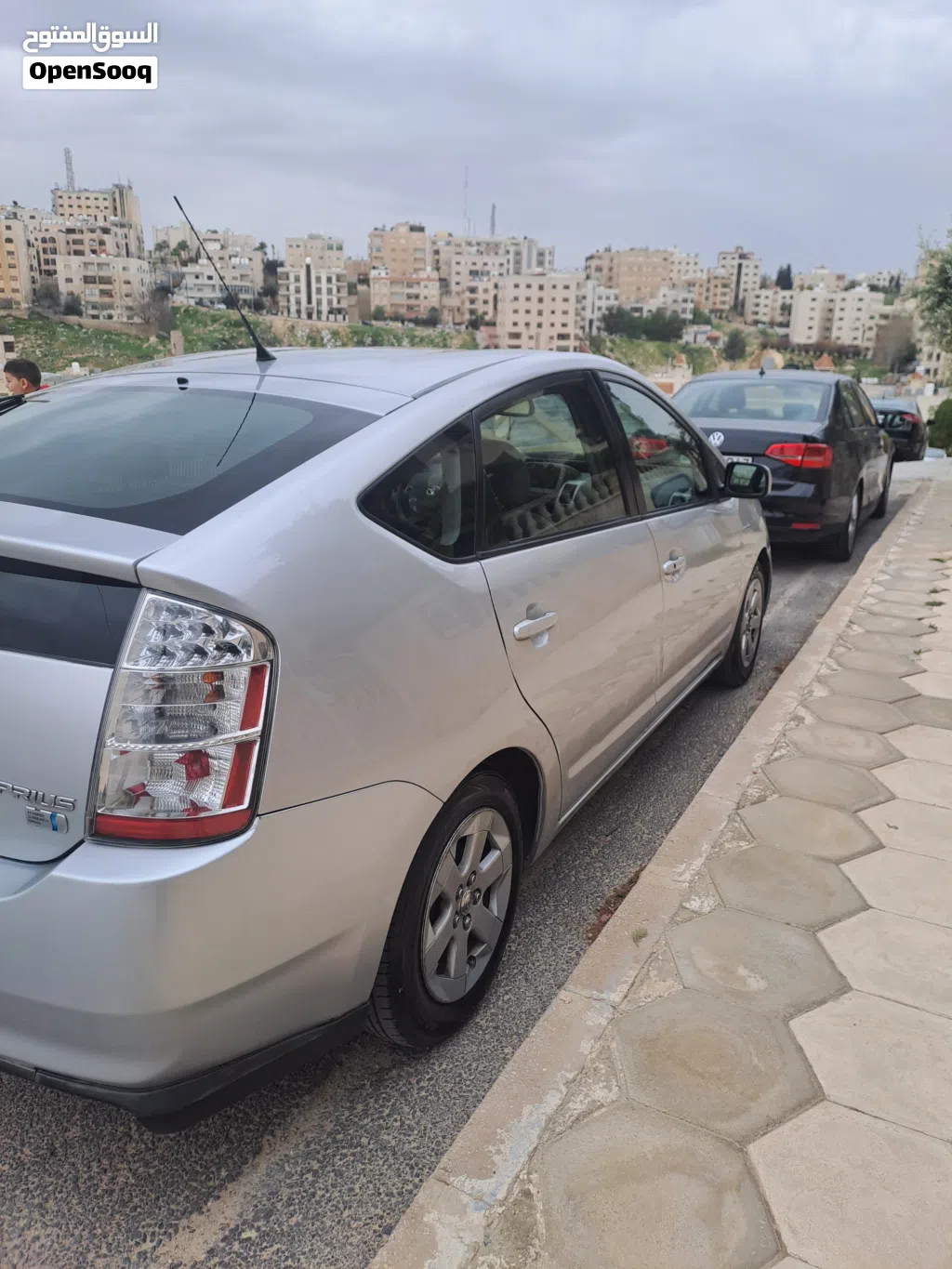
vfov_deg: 69.4
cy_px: 634
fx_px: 917
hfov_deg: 54.9
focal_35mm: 25
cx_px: 476
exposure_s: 1/758
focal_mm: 4.65
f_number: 1.8
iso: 32
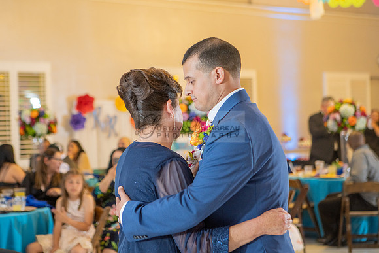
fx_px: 815
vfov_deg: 17.6
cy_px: 113
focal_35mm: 77
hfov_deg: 26.2
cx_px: 169
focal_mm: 70
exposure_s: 1/80
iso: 1250
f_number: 3.2
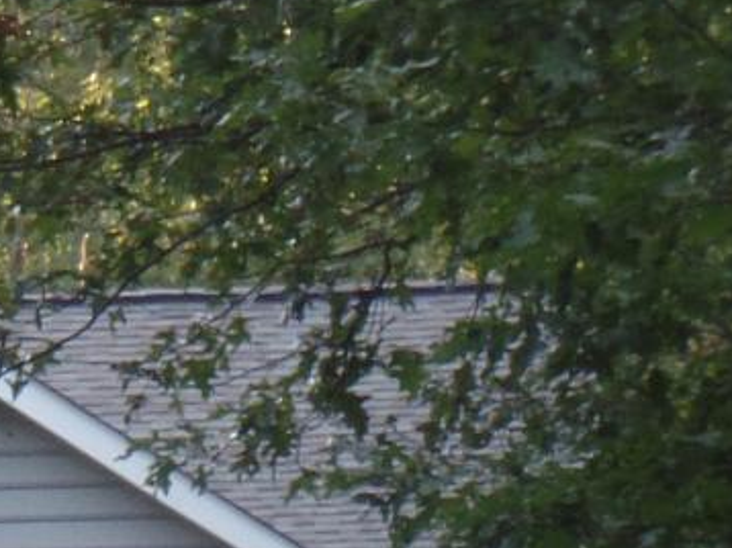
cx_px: -1321
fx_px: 13799
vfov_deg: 2.3
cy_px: 1186
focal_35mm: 653
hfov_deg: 3.0
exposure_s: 1/45
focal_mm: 20.3
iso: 120
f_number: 4
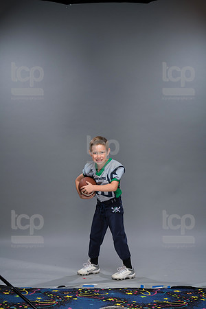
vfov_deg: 25.4
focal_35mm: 80
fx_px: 687
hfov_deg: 17.1
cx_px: 103
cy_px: 154
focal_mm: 80
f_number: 6.3
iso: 320
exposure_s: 1/250
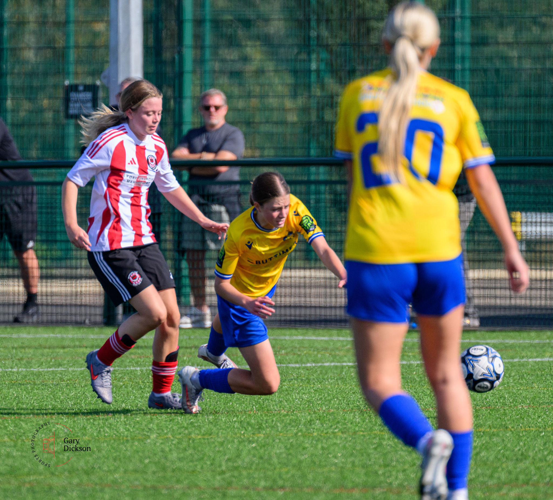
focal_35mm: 739
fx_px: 12745
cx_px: 232
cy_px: 202
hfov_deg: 2.5
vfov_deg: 2.2
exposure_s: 1/2000
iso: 720
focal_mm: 400
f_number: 5.6
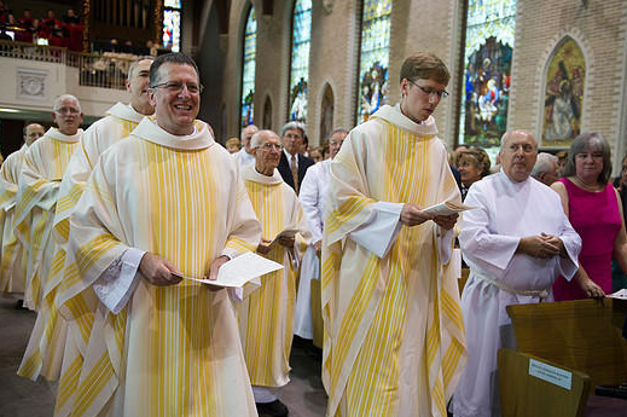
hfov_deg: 50.7
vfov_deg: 35.0
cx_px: 315
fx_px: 661
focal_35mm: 38
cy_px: 222
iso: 2000
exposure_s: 1/250
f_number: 2.8
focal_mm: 34
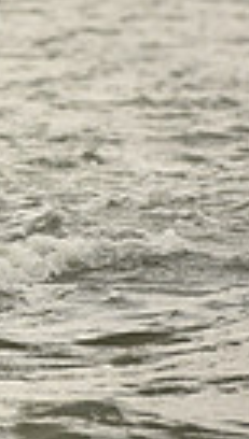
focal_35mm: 781
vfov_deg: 2.8
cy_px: -115
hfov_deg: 1.6
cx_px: -605
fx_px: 9122
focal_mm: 175
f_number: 5.6
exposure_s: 1/1600
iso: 320
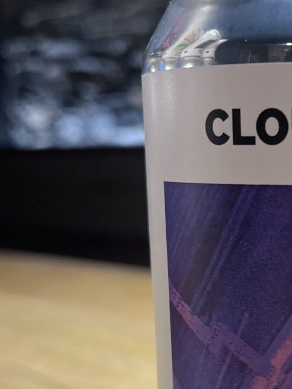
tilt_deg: -11.2
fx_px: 832
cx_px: 322
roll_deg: +0.0
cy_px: 338
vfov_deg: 25.6
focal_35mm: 74
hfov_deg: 19.1
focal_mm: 5.1
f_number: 1.6
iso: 125
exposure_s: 1/100
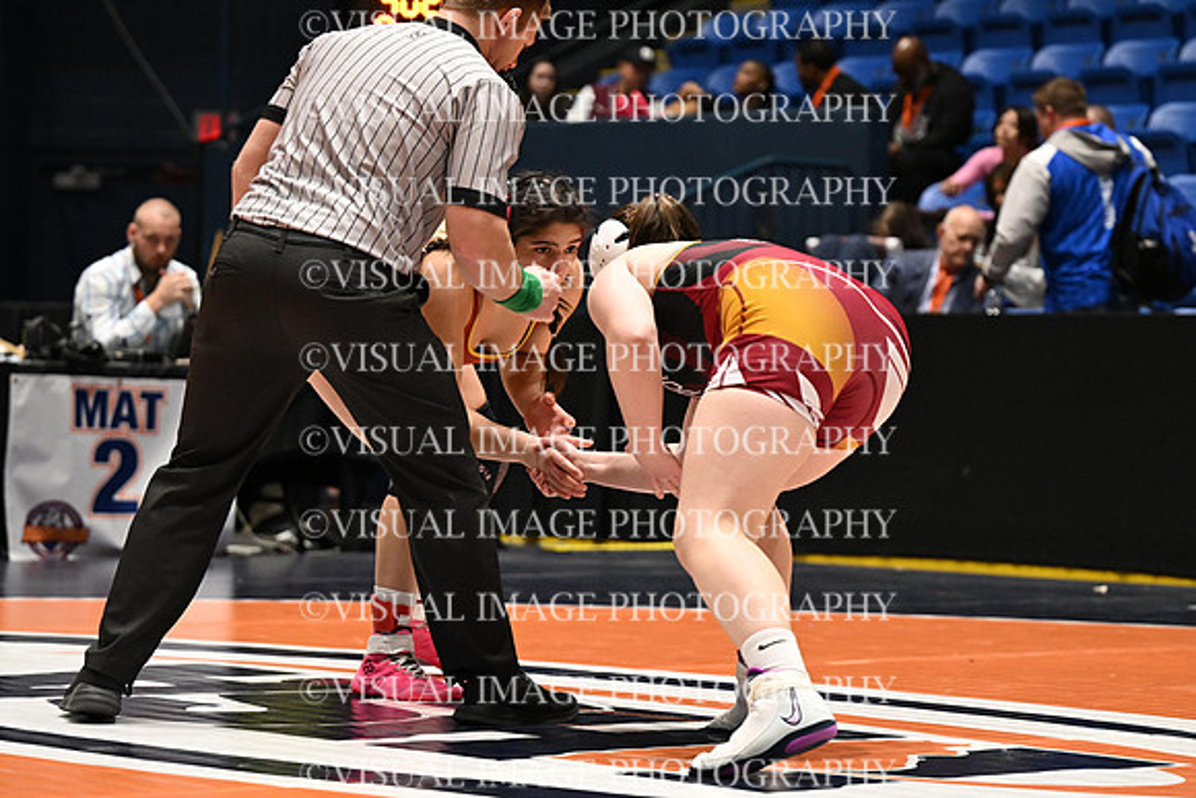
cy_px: 399
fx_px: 4087
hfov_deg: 16.6
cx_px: 598
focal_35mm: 123
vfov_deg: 11.2
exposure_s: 1/767
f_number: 2.8
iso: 3200
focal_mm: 82
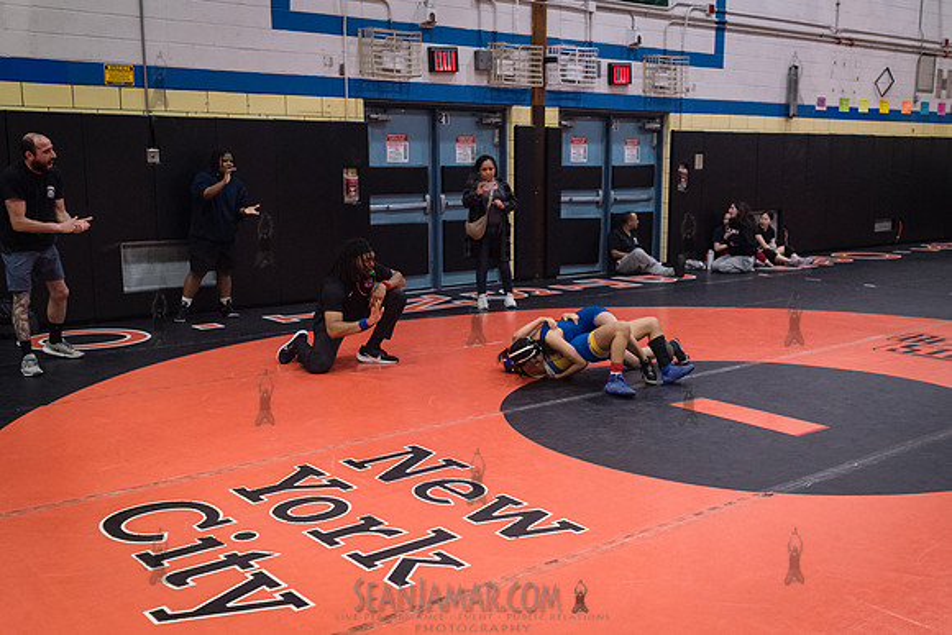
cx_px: 509
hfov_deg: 51.2
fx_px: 992
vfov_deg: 35.5
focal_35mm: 37
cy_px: 339
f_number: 3.2
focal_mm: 35
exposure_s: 1/400
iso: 5000
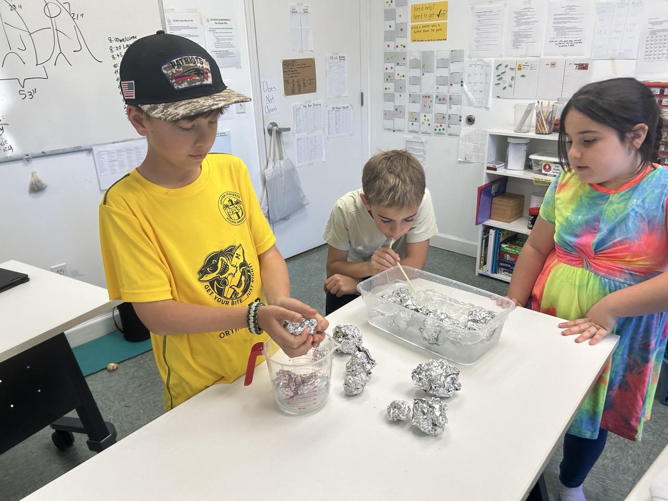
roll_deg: +2.4
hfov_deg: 67.3
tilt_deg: -22.2
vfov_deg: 53.1
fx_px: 502
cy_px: 250
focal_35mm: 26
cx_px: 334
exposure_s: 1/120
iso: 80
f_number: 1.5
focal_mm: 5.7
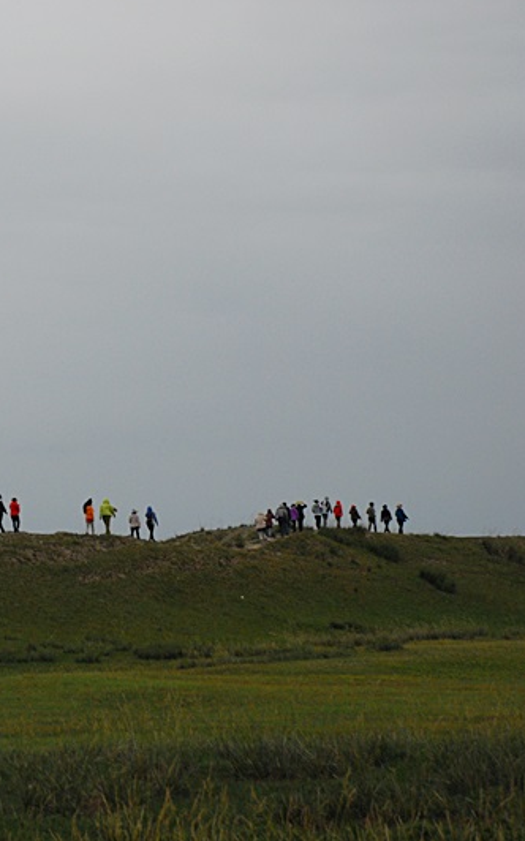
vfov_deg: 13.8
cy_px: 419
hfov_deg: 8.5
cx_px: -90
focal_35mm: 152
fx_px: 3483
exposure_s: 1/1600
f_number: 6.3
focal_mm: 66
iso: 400
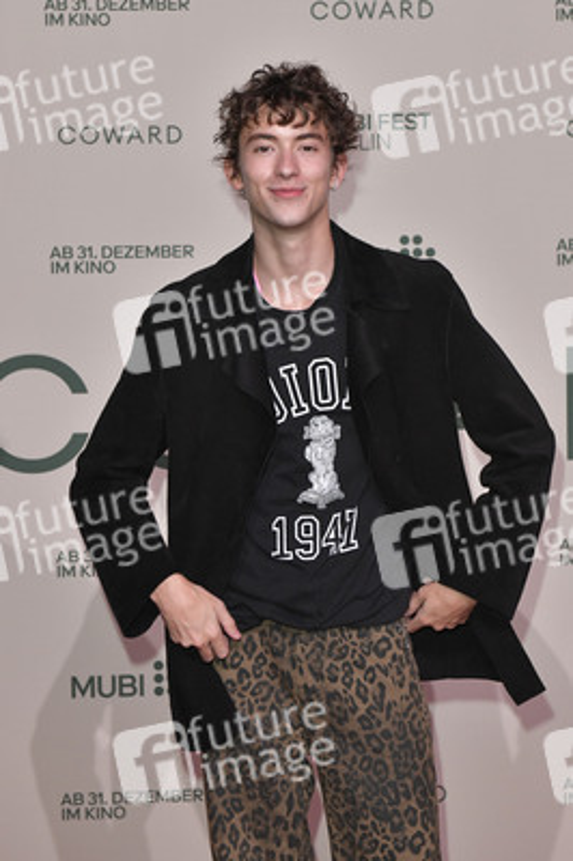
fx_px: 1578
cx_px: 286
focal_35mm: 66
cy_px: 430
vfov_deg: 30.5
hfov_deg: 20.6
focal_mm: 66
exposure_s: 1/250
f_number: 6.3
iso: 2500
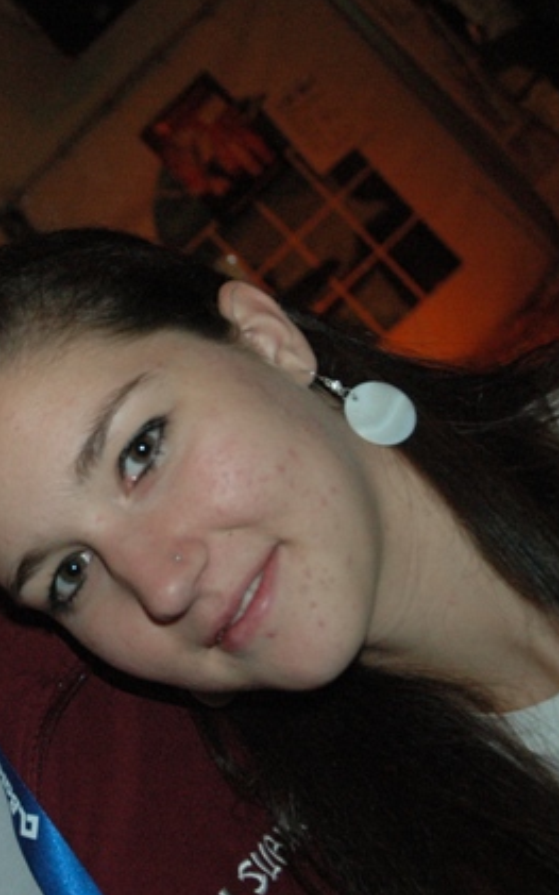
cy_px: 444
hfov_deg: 19.6
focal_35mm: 63
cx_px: -89
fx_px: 1531
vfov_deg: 32.6
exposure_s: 1/60
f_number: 4.5
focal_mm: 27
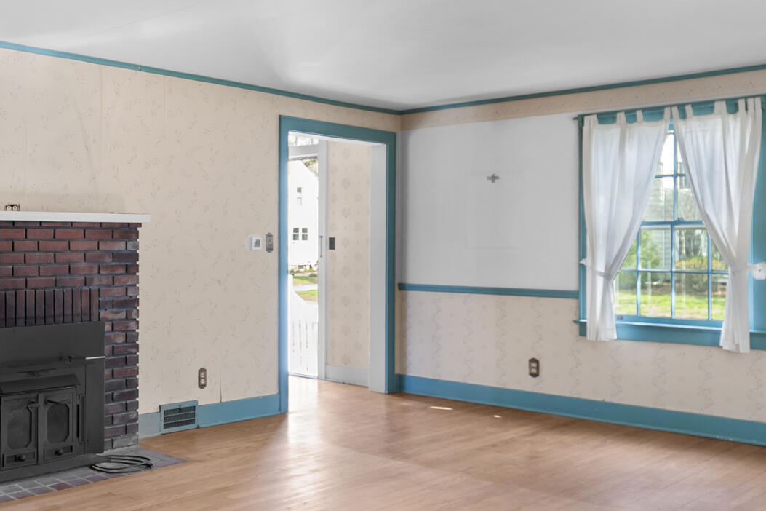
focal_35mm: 38
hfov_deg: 46.5
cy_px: 258
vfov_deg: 35.1
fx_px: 808
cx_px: 100
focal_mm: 16
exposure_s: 1/60
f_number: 4
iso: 500
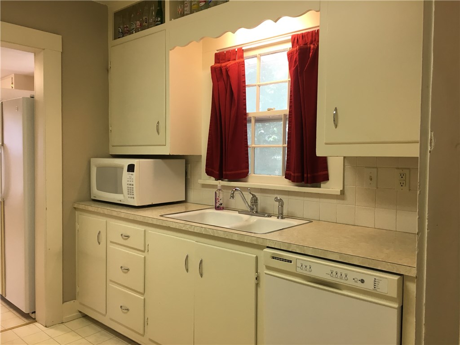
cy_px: 172
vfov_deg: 48.2
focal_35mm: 29
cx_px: 230
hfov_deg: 61.7
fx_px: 385
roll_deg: -0.8
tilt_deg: -1.1
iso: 50
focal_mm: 4.15
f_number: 2.2
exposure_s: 1/30
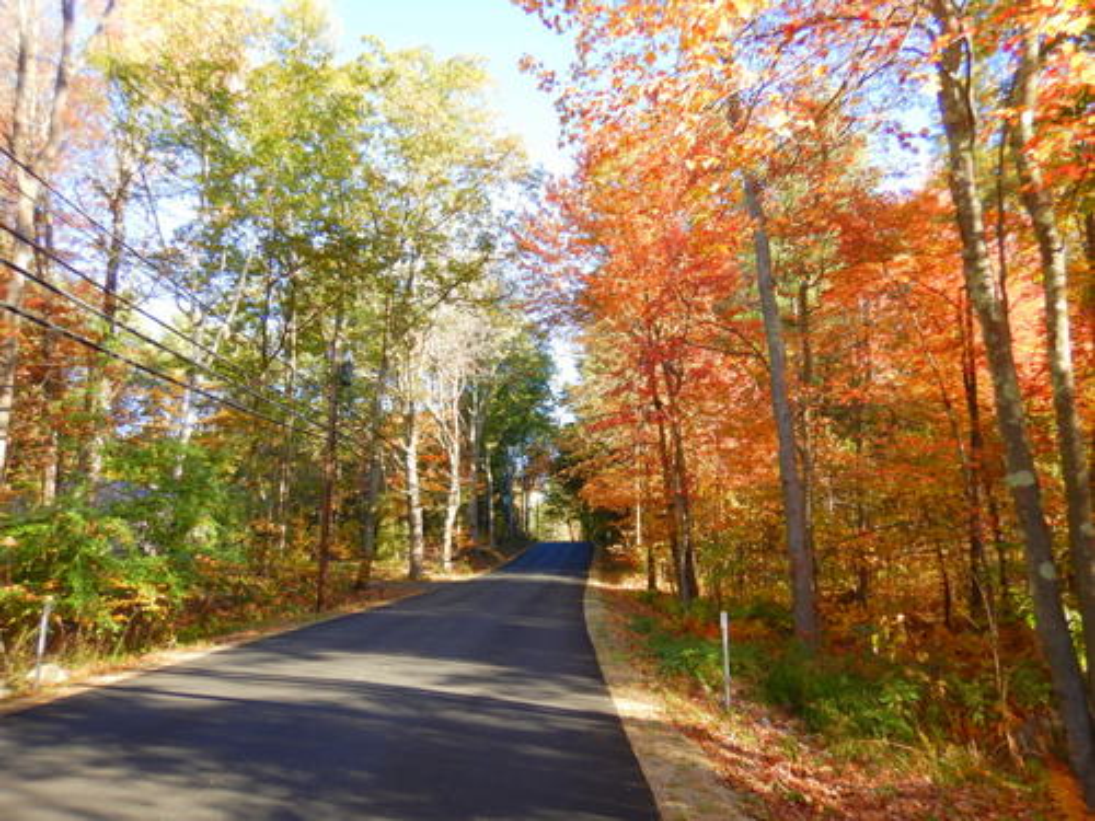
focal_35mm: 24
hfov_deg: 71.6
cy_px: 410
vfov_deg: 56.8
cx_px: 548
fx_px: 759
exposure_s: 1/200
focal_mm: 4.3
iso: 125
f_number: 2.8
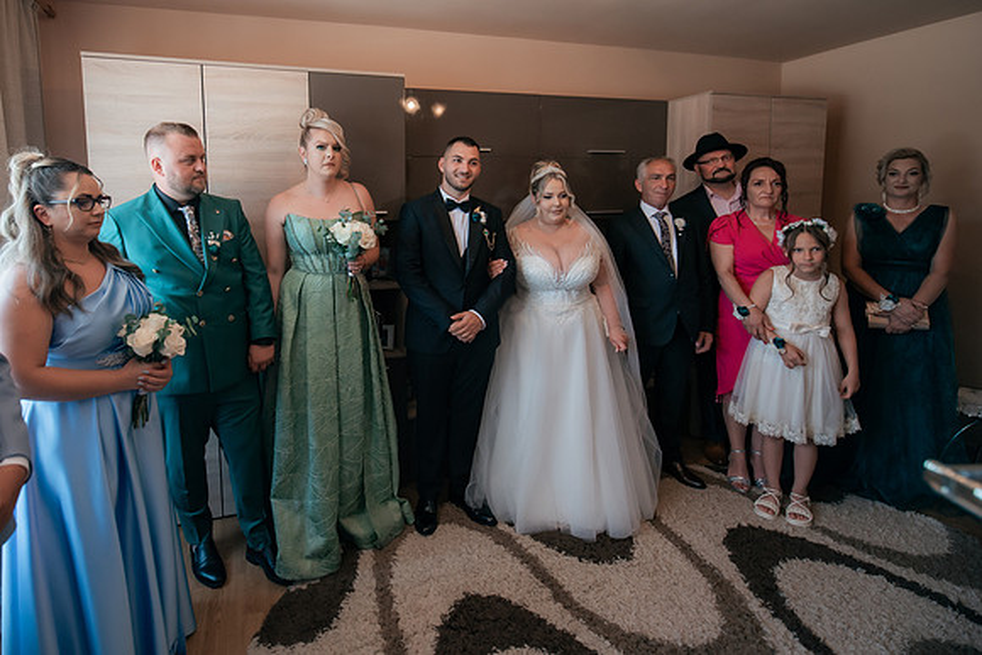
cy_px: 265
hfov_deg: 89.4
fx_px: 487
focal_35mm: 18
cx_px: 398
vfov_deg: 67.3
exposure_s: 1/320
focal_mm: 15
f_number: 2.8
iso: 1600
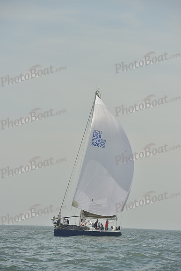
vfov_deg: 12.1
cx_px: 90
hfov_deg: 8.1
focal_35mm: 170
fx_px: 1281
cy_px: 136
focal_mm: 170
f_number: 10
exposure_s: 1/1250
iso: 280
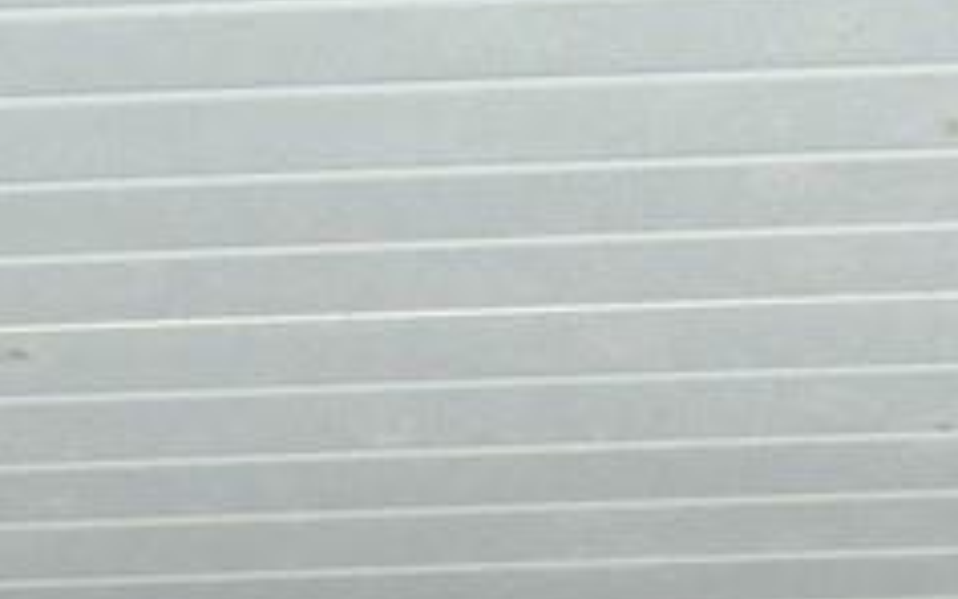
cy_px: 2117
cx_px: 966
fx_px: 4672
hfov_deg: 11.6
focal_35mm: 179
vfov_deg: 6.4
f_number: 3.2
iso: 100
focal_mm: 4.5
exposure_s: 1/125
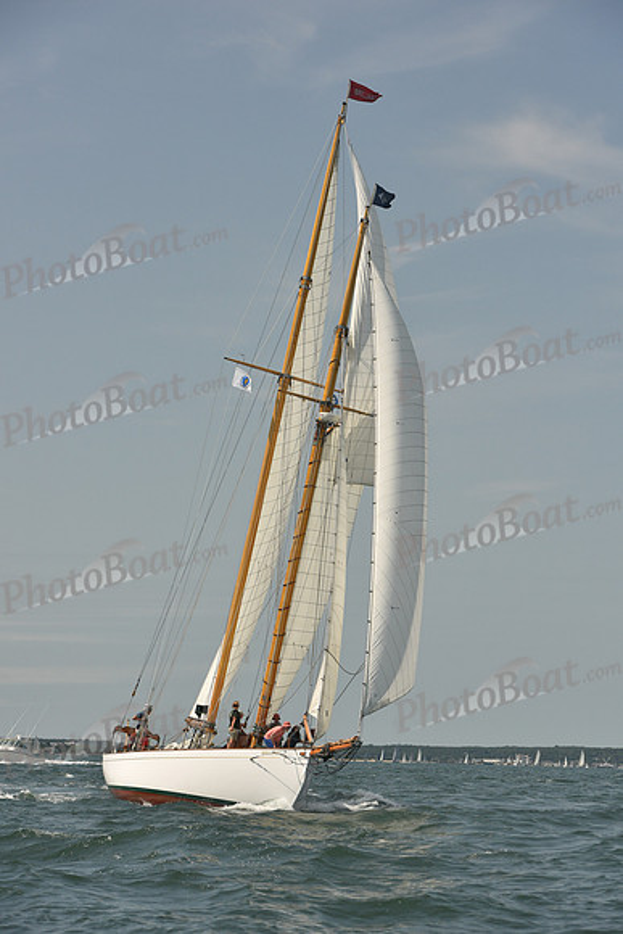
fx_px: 2542
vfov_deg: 20.8
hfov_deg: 14.0
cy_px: 467
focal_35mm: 98
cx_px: 312
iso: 320
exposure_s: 1/1250
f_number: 7.1
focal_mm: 98
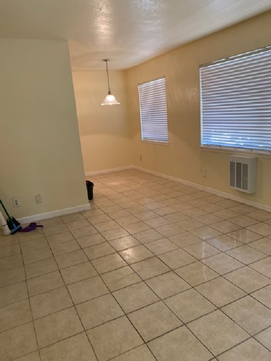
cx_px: 136
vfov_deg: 67.3
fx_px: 271
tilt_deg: -15.0
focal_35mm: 26
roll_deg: +4.5
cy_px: 180
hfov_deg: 53.1
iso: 125
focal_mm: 4.25
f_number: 1.8
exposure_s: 1/60
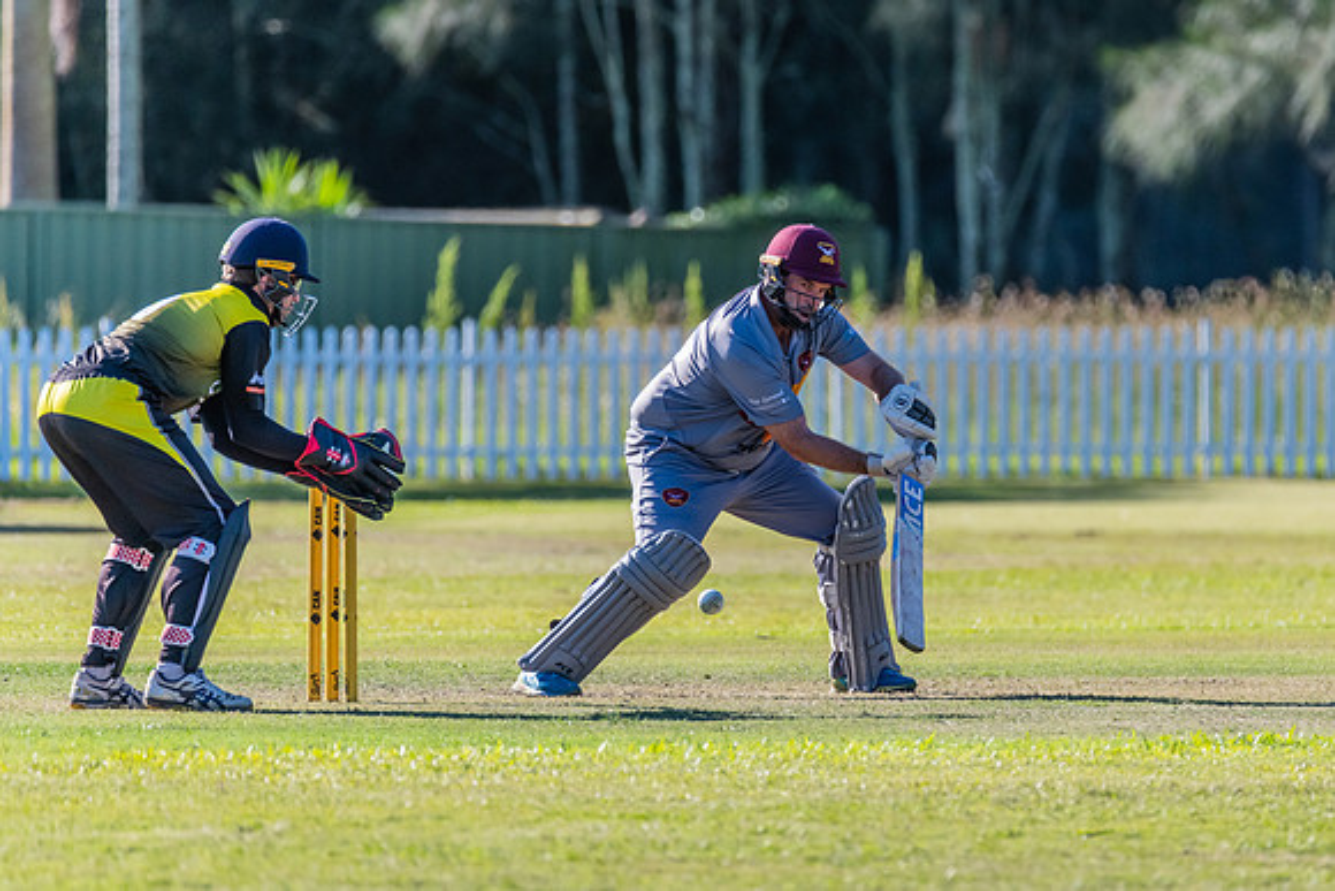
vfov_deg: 2.3
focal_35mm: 601
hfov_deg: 3.4
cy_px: 406
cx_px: 793
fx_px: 22300
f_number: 6.3
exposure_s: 1/3200
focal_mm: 500
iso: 1400
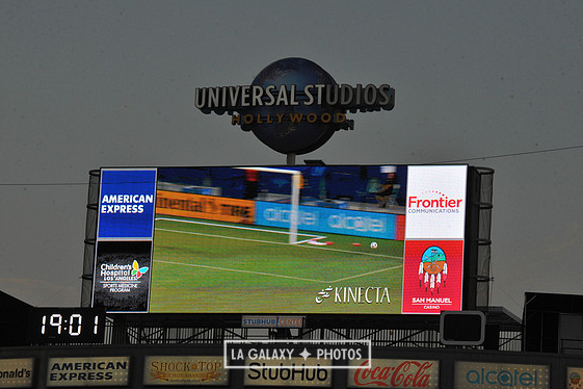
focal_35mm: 186
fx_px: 3012
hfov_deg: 11.1
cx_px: 297
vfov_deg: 7.4
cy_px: 198
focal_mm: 180
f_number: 14
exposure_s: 1/800
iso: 1600
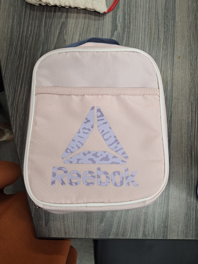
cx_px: 99
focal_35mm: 23
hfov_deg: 58.9
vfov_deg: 73.9
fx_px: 175
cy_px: 132
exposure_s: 1/60
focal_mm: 5.54
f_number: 1.8
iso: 40
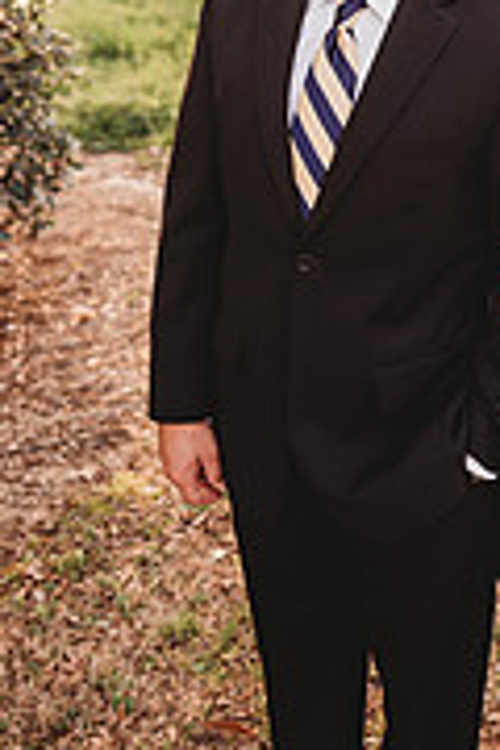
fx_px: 1250
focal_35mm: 60
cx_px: 488
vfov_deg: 31.4
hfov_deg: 21.9
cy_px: 33
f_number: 2.5
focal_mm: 24
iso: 125
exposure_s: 1/250
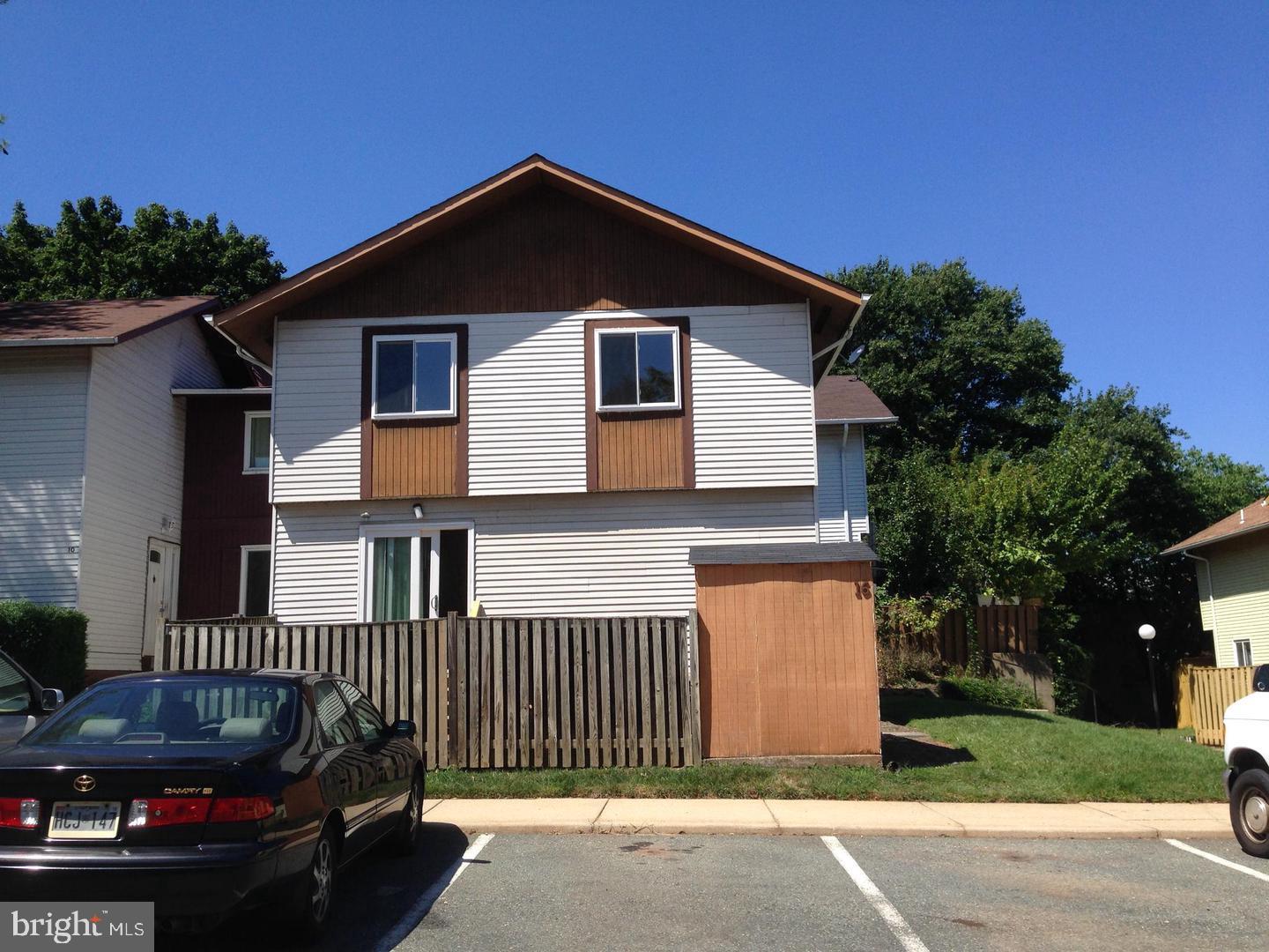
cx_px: 634
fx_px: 1210
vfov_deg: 42.9
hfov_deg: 55.4
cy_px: 476
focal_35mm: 33
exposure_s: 1/1506
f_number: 2.4
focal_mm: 4.12
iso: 50
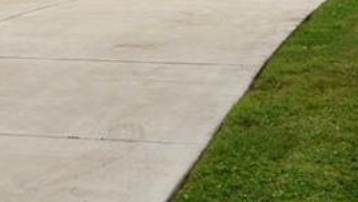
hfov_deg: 14.3
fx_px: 1367
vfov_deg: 8.2
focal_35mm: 144
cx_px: -103
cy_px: -131
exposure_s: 1/640
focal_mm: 36
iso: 200
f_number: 4
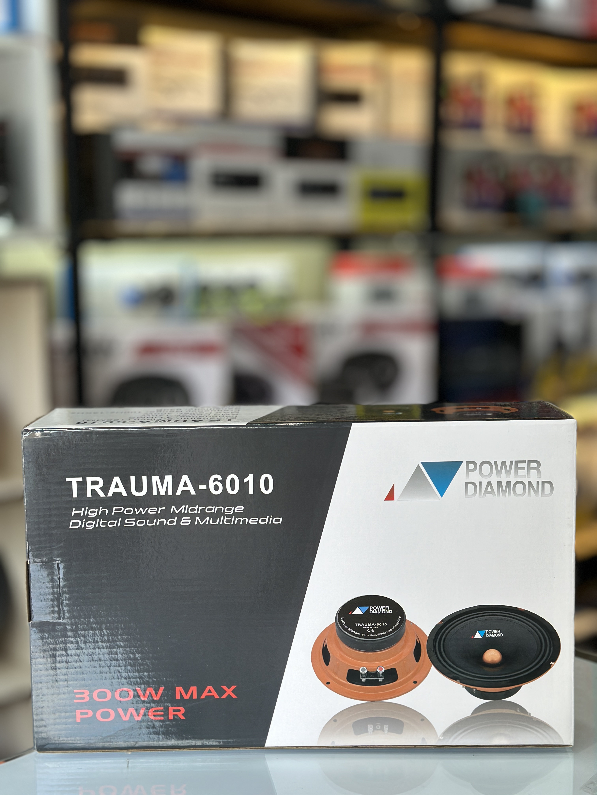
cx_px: 298
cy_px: 398
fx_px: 1104
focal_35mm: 48
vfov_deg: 39.7
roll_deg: -1.4
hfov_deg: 30.3
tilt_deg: -8.4
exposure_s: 1/141
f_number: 1.78
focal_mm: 6.86
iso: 80
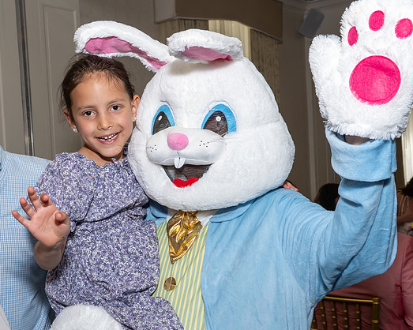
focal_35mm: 48
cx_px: 171
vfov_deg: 31.4
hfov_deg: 38.7
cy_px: 177
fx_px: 586
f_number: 8
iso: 640
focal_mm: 24
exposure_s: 1/250
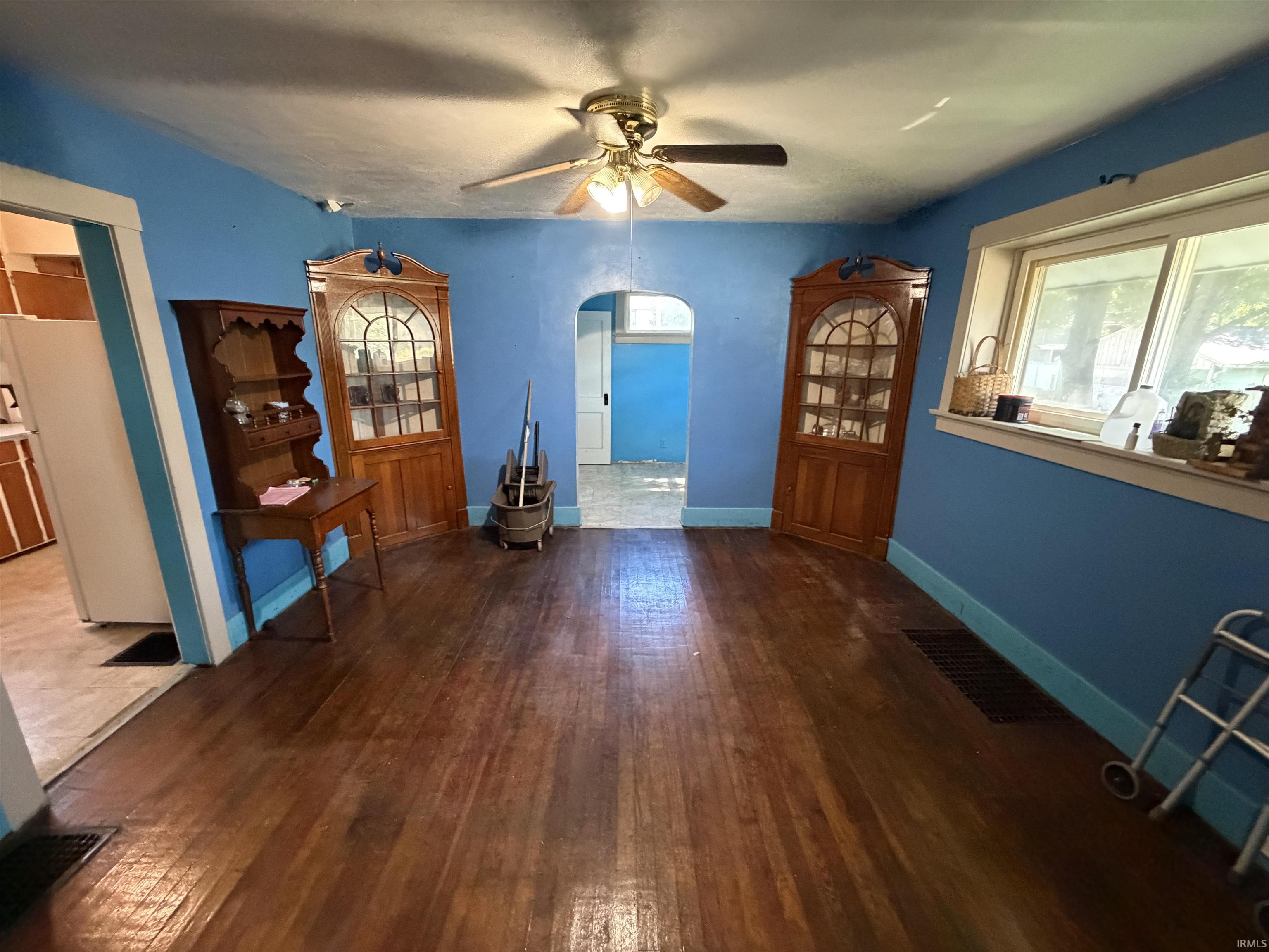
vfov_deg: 85.7
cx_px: 634
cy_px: 476
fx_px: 513
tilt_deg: -14.6
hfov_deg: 102.1
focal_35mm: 14
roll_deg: -1.1
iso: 1250
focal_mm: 2.22
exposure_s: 1/60
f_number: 2.2
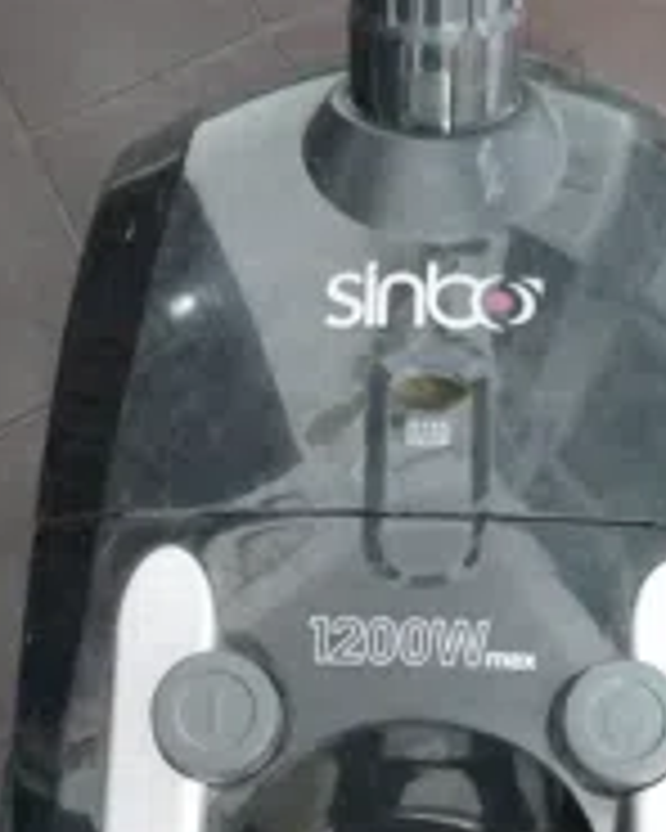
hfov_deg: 27.5
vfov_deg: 33.6
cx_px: 432
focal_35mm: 55
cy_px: 607
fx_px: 1355
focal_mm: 4
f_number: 1.8
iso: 1250
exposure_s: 1/25
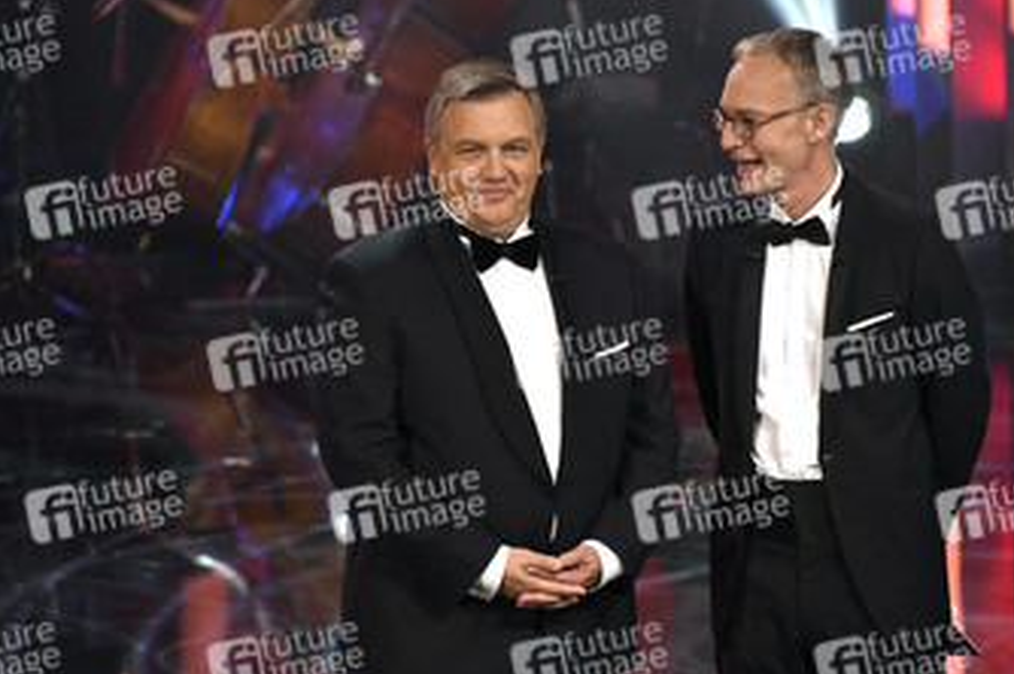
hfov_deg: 5.1
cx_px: 630
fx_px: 11396
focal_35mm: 405
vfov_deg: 3.4
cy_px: 431
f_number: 6.3
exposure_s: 1/160
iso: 1600
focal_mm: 300
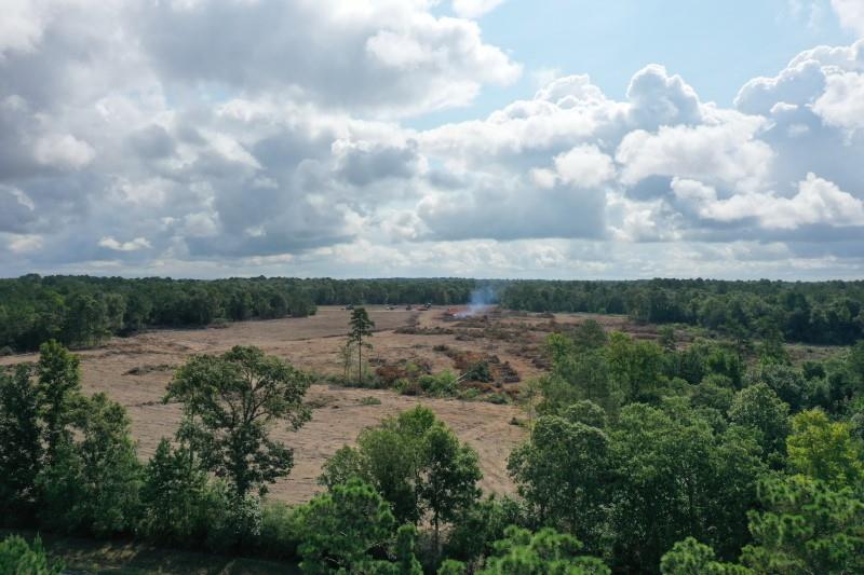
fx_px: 672
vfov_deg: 46.4
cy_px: 288
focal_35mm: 28
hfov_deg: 65.5
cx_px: 432
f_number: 6.3
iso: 100
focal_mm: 10.26
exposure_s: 1/800
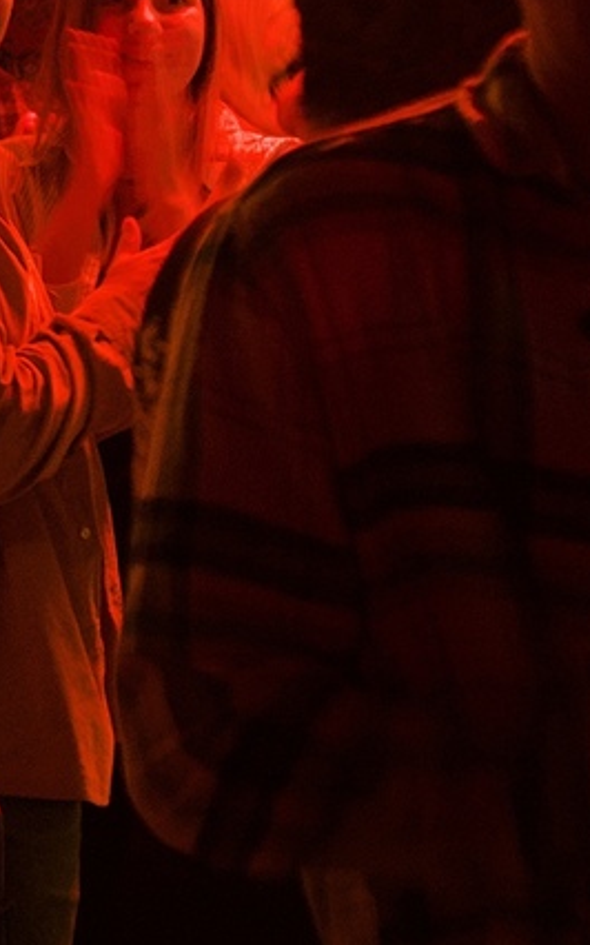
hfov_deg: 8.4
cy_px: 112
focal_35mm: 154
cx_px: -160
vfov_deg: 13.5
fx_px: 3965
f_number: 2.2
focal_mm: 25
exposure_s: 1/20
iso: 1600
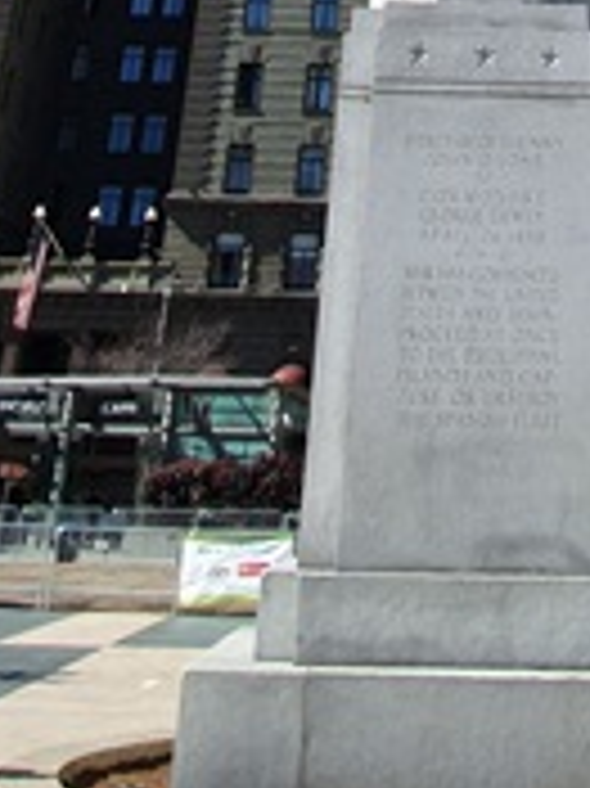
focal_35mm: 57
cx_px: 527
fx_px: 1297
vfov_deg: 18.3
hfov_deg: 24.9
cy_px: -856
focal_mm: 1.8
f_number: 2.2
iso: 50
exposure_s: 1/826
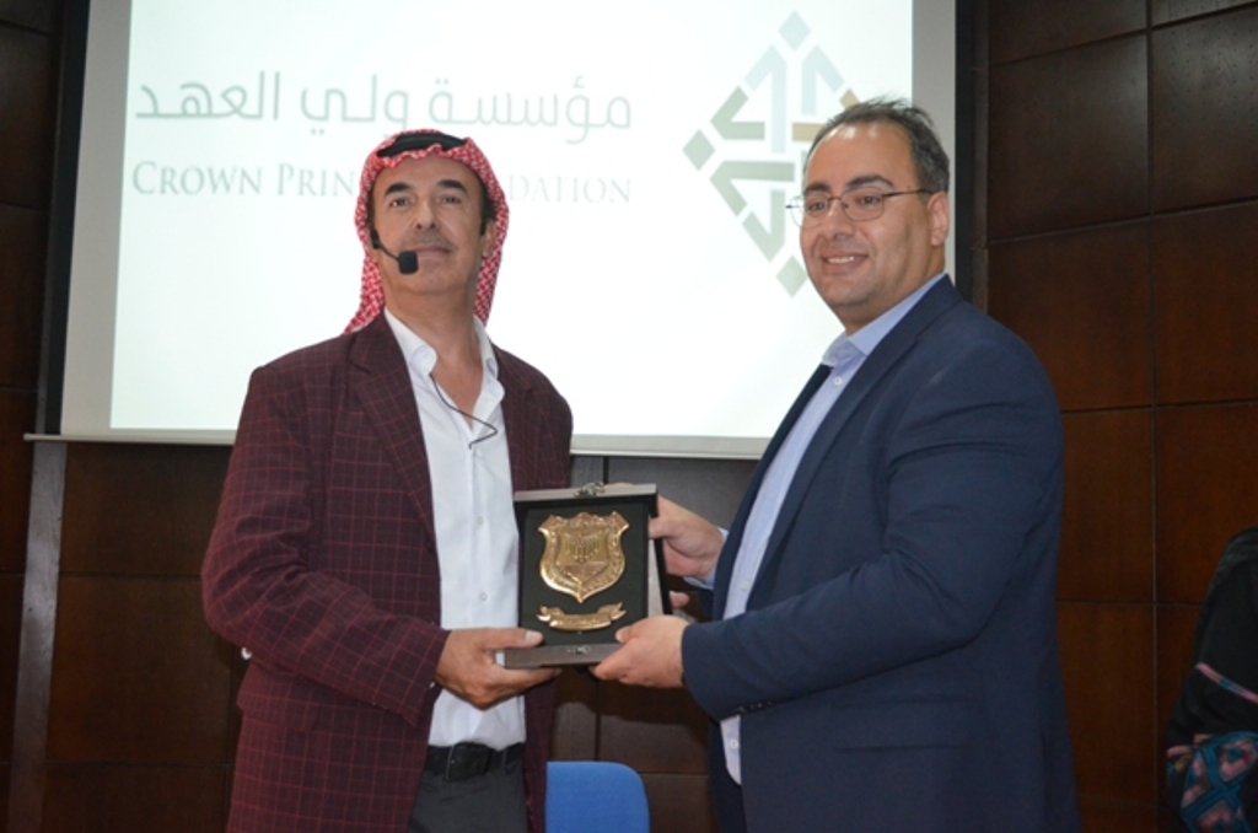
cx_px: 629
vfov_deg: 30.7
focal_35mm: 44
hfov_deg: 45.0
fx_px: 1517
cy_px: 416
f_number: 4.5
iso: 2500
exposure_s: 1/60
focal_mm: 29
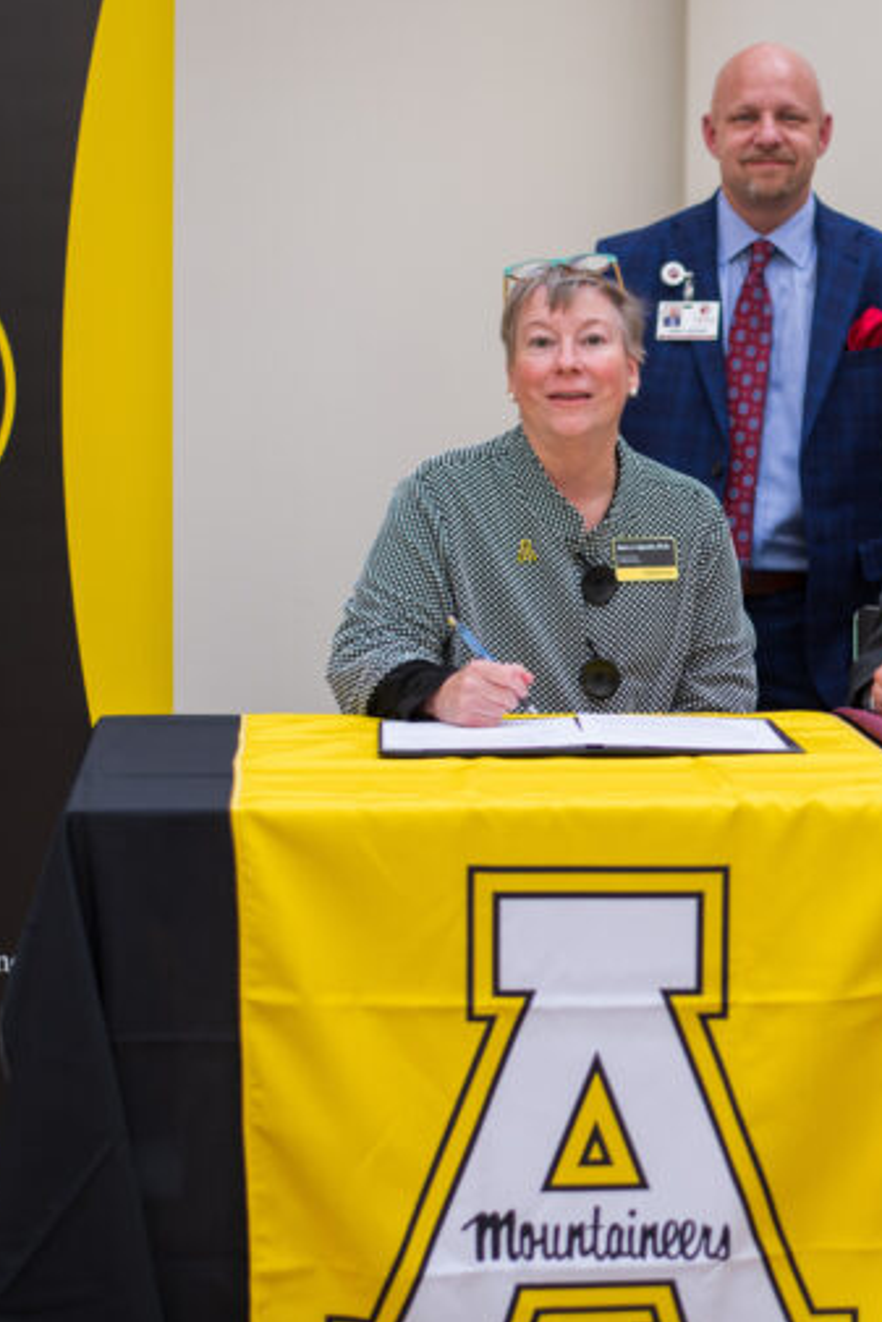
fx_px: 2791
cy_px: 665
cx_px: 858
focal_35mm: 76
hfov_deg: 17.6
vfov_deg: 26.6
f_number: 2.5
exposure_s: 1/320
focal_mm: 50
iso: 320
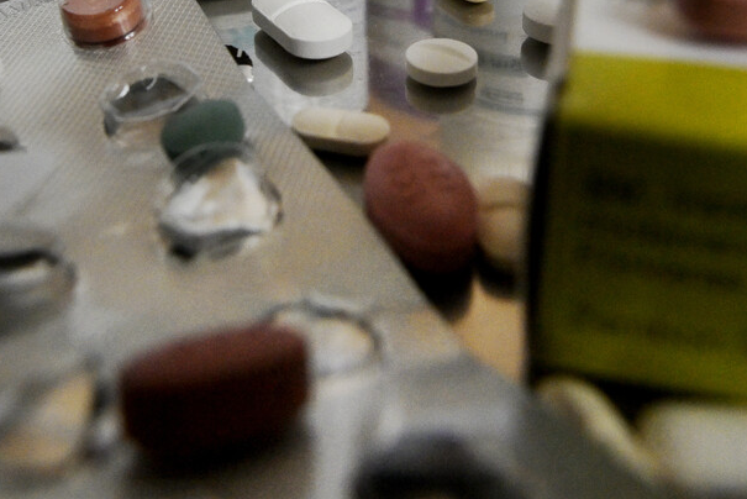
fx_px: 768
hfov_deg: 51.9
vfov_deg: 31.4
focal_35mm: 37
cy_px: -67
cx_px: 361
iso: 2000
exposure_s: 1/100
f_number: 6.3
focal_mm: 14
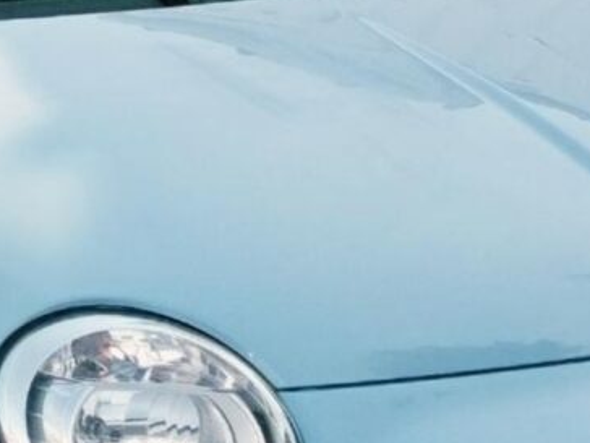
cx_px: -138
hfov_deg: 5.8
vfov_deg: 4.4
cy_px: 170
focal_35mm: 338
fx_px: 5761
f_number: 1.9
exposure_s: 1/190
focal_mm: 6.12
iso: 64
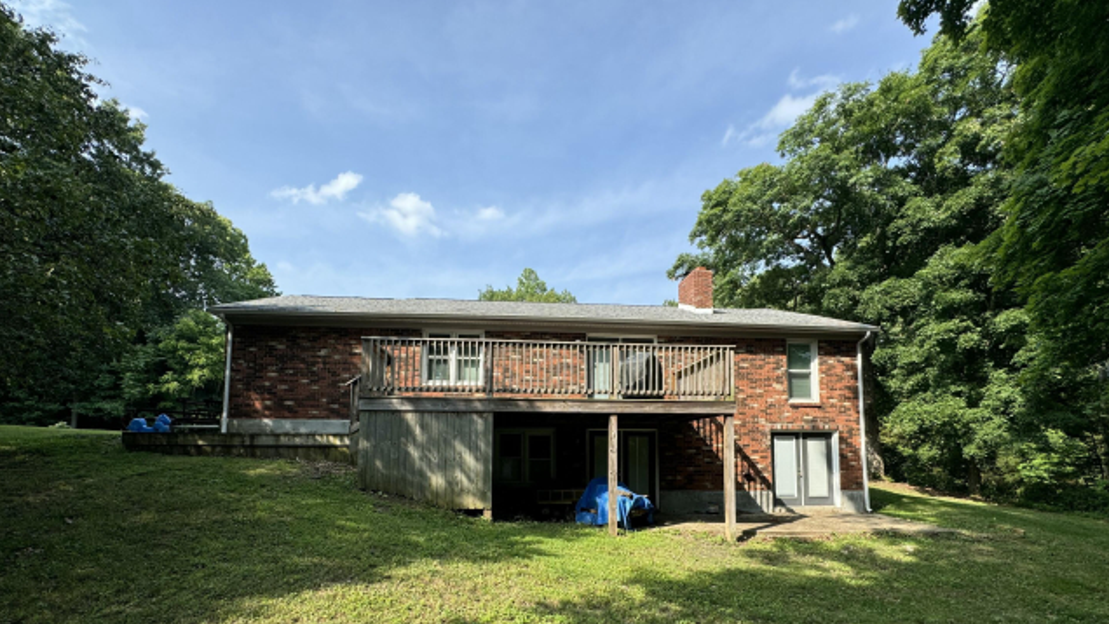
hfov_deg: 99.4
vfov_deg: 65.1
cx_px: 548
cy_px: 424
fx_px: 471
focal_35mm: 16
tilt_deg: +2.3
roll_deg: -0.1
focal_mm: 2.22
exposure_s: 1/749
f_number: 2.2
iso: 50
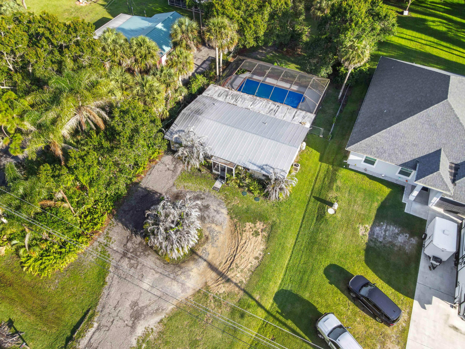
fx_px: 322
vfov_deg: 56.8
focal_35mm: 24
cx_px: 232
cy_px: 174
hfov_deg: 71.6
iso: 100
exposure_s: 1/250
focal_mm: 4.5
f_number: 2.8
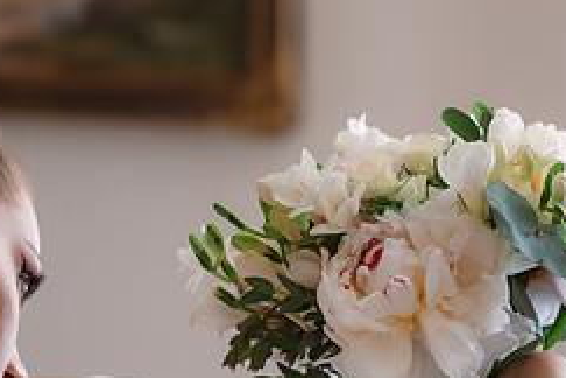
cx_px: 380
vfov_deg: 6.7
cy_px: 390
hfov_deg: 10.1
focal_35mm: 203
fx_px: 3191
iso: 500
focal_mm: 85
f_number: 2.8
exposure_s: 1/100
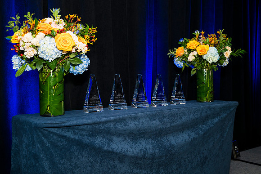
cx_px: 130
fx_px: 297
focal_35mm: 41
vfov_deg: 32.6
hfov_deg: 47.4
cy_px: 87
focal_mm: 41
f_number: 4
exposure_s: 1/125
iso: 800
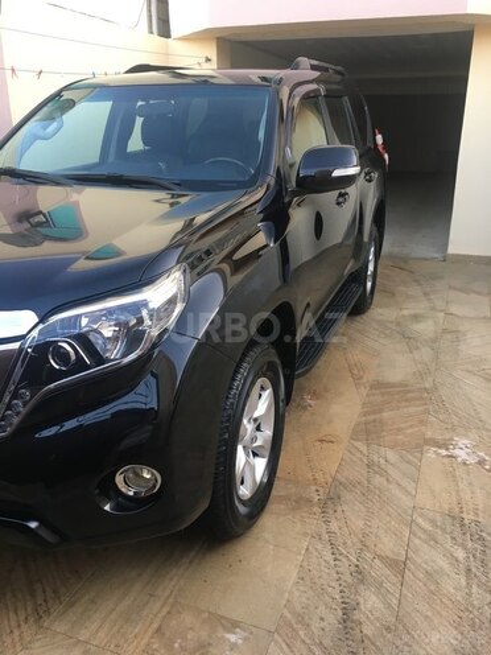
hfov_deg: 48.2
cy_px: 328
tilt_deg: -19.9
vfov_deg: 61.7
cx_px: 246
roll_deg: -0.2
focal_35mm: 29
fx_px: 548
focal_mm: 4.15
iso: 40
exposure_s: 1/33
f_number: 2.2
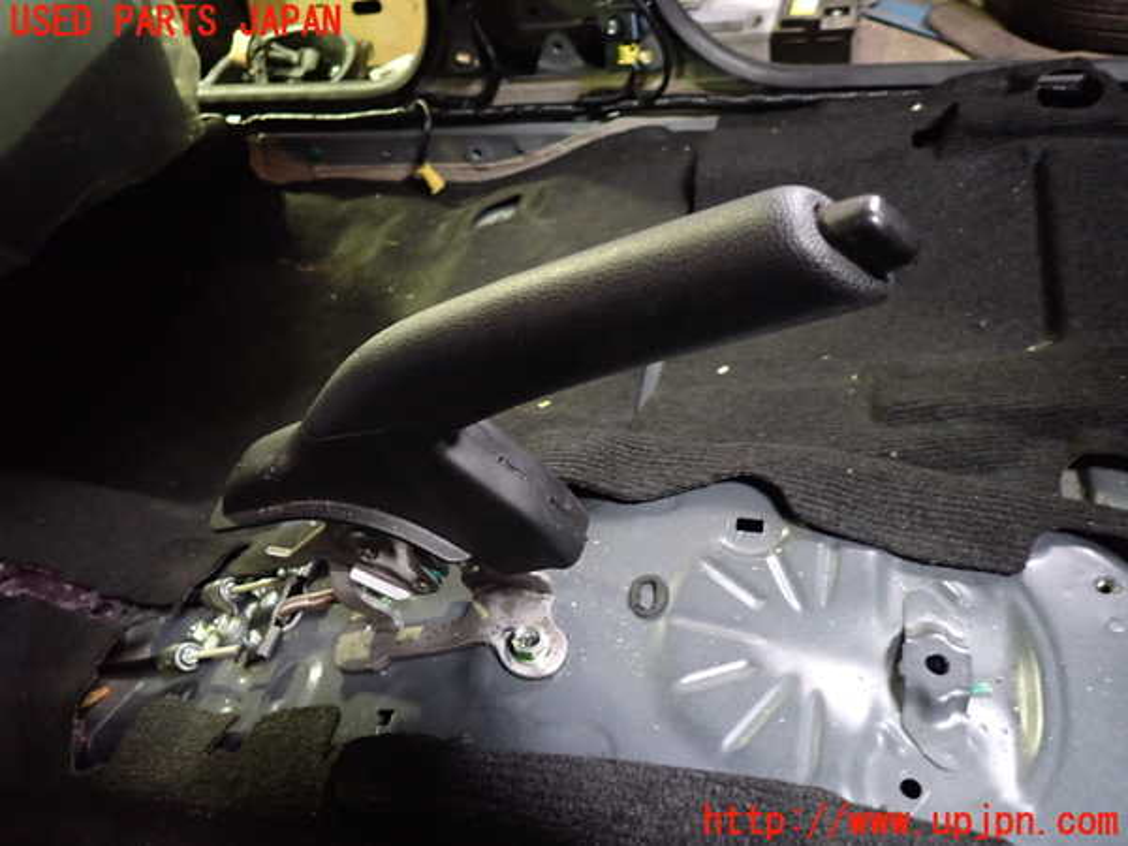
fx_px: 815
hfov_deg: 69.4
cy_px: 423
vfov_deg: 54.9
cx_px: 564
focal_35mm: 25
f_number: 2
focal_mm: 4.5
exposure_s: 1/25
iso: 800
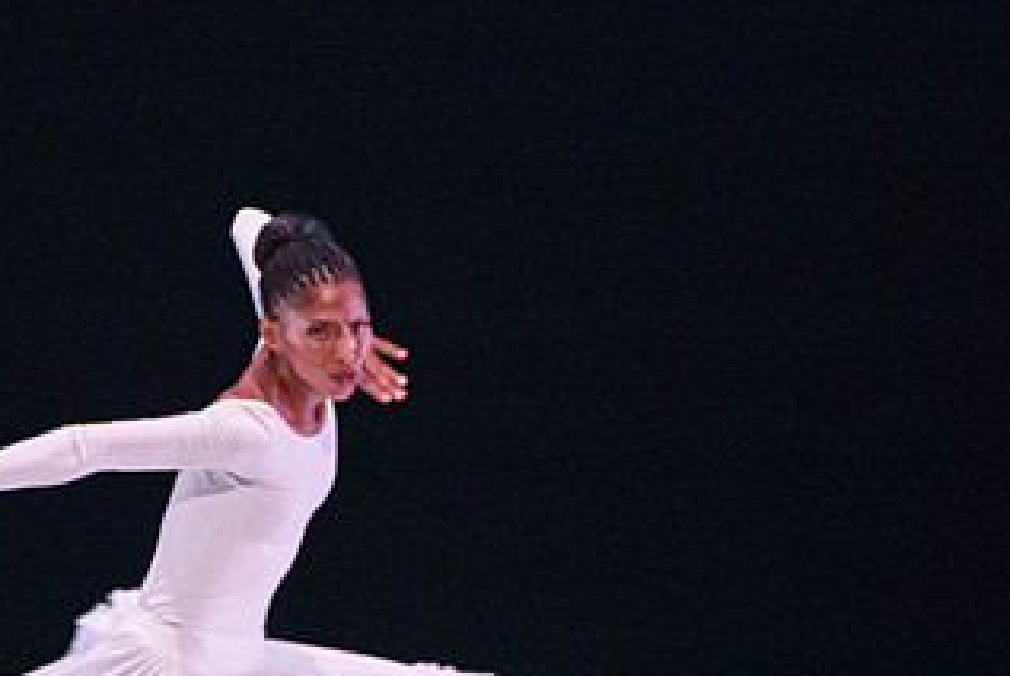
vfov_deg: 1.6
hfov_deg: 2.3
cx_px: 375
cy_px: 520
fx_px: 24711
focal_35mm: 880
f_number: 6.3
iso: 5000
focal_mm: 370
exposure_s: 1/400
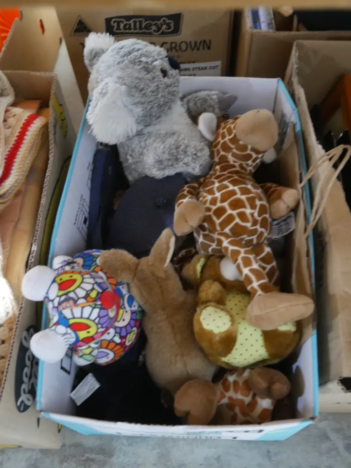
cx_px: 176
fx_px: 460
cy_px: 234
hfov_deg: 41.8
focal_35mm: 34
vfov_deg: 54.0
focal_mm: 17
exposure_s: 1/20
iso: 3200
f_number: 4
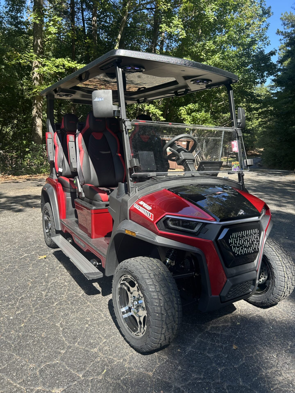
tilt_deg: -12.6
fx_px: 295
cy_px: 196
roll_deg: -2.4
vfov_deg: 67.3
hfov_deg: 53.1
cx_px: 148
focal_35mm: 26
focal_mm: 5.7
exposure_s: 1/646
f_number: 1.5
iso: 50
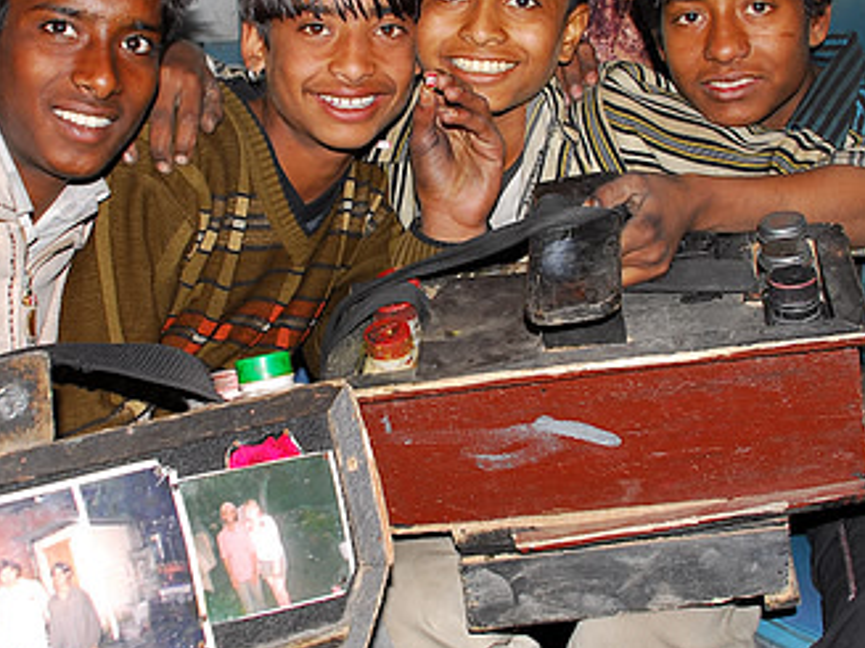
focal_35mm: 54
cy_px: 267
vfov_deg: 27.0
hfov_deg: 35.6
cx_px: 399
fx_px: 1345
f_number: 6.3
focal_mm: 21
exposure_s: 1/30
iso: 100
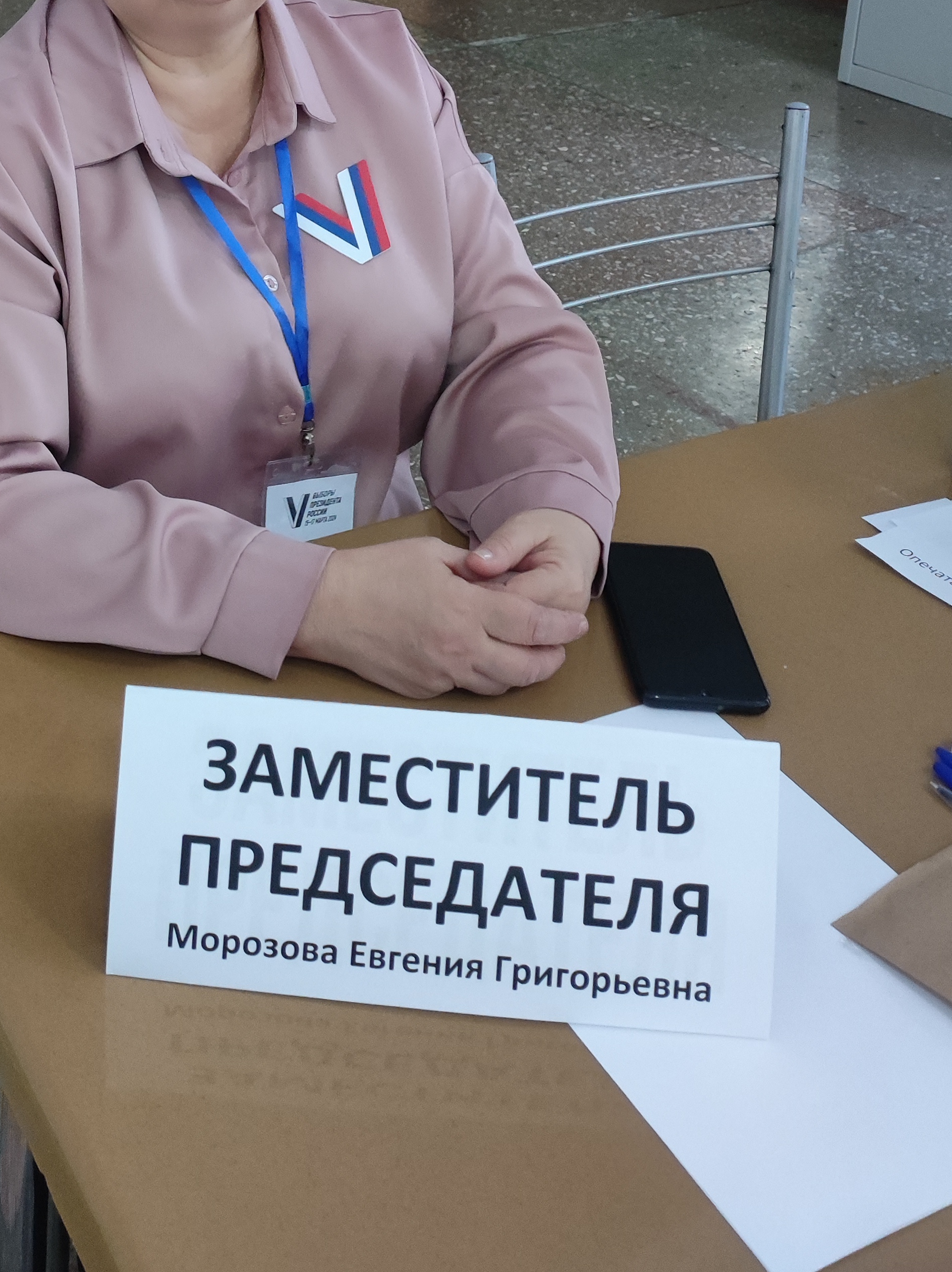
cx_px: 205
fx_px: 1689
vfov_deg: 38.5
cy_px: 135
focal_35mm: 46
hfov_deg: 30.8
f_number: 1.79
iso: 1349
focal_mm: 4.7
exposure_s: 1/30
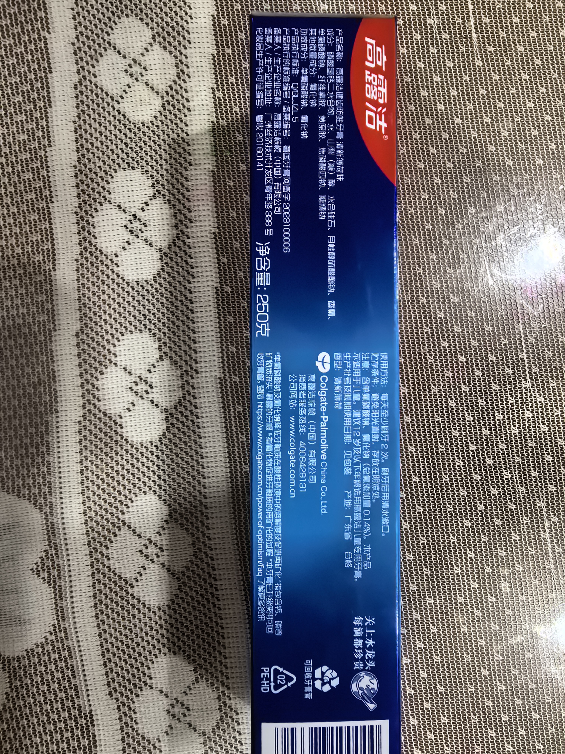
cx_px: 282
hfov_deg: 56.8
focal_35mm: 24
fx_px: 522
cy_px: 377
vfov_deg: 71.6
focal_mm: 1.95
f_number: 2.2
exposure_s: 1/24
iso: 640
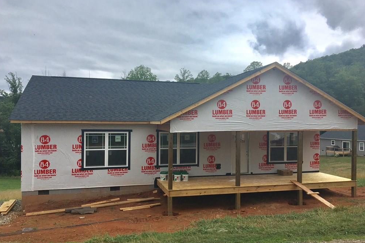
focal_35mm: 31
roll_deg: -1.3
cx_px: 184
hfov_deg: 60.3
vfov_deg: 42.3
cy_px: 129
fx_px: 314
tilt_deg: -1.7
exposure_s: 1/950
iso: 25
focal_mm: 4.15
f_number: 2.2
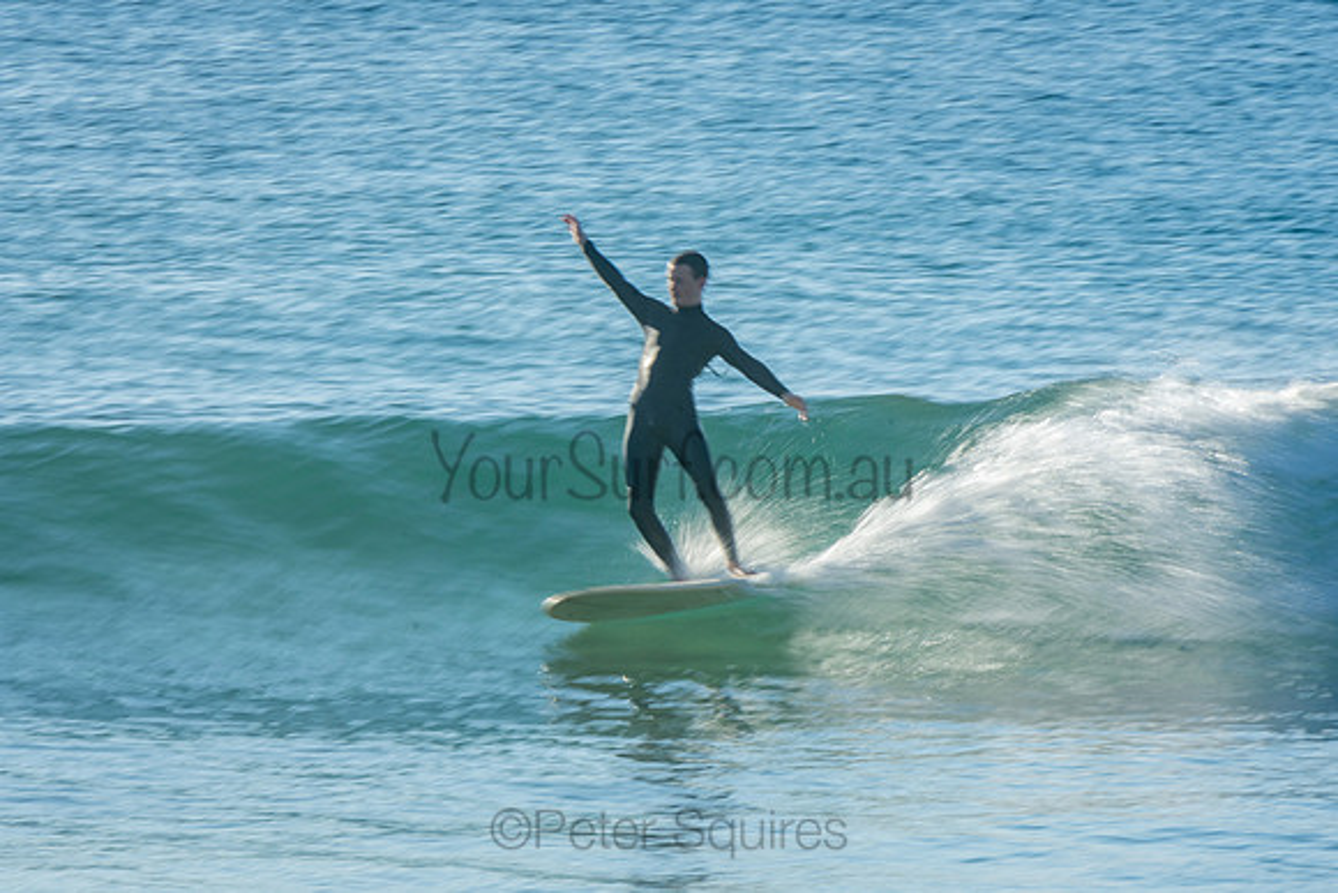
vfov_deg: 2.3
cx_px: 669
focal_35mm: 600
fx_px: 22304
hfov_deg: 3.4
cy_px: 446
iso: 100
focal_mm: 400
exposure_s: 1/30
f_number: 22
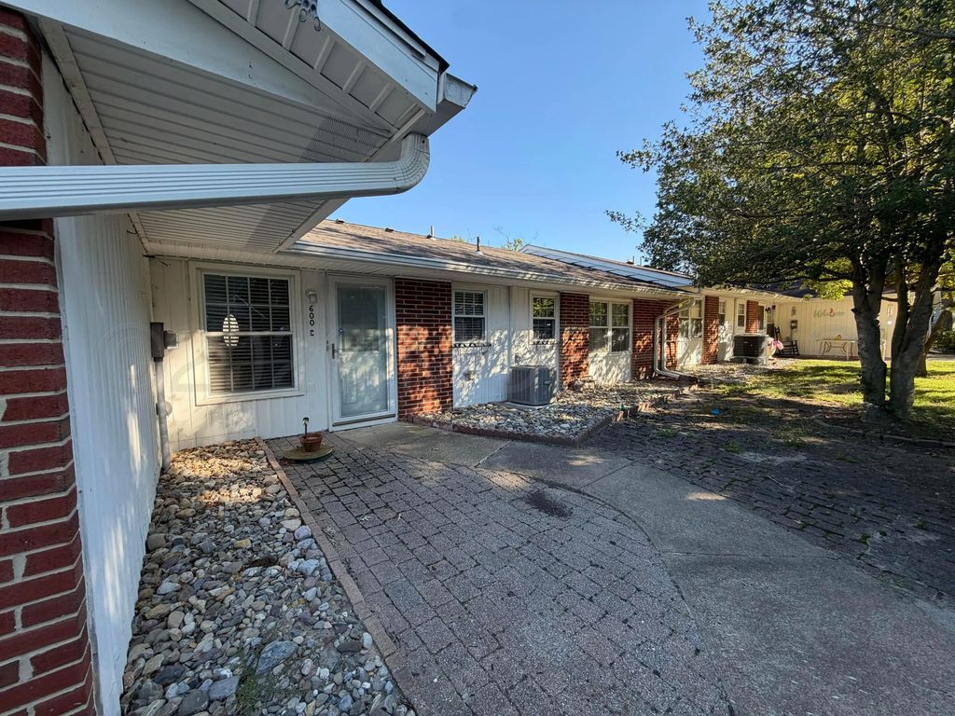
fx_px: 386
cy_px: 358
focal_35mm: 14
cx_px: 478
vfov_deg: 85.7
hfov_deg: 102.1
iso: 50
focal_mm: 2.22
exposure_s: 1/274
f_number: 2.2
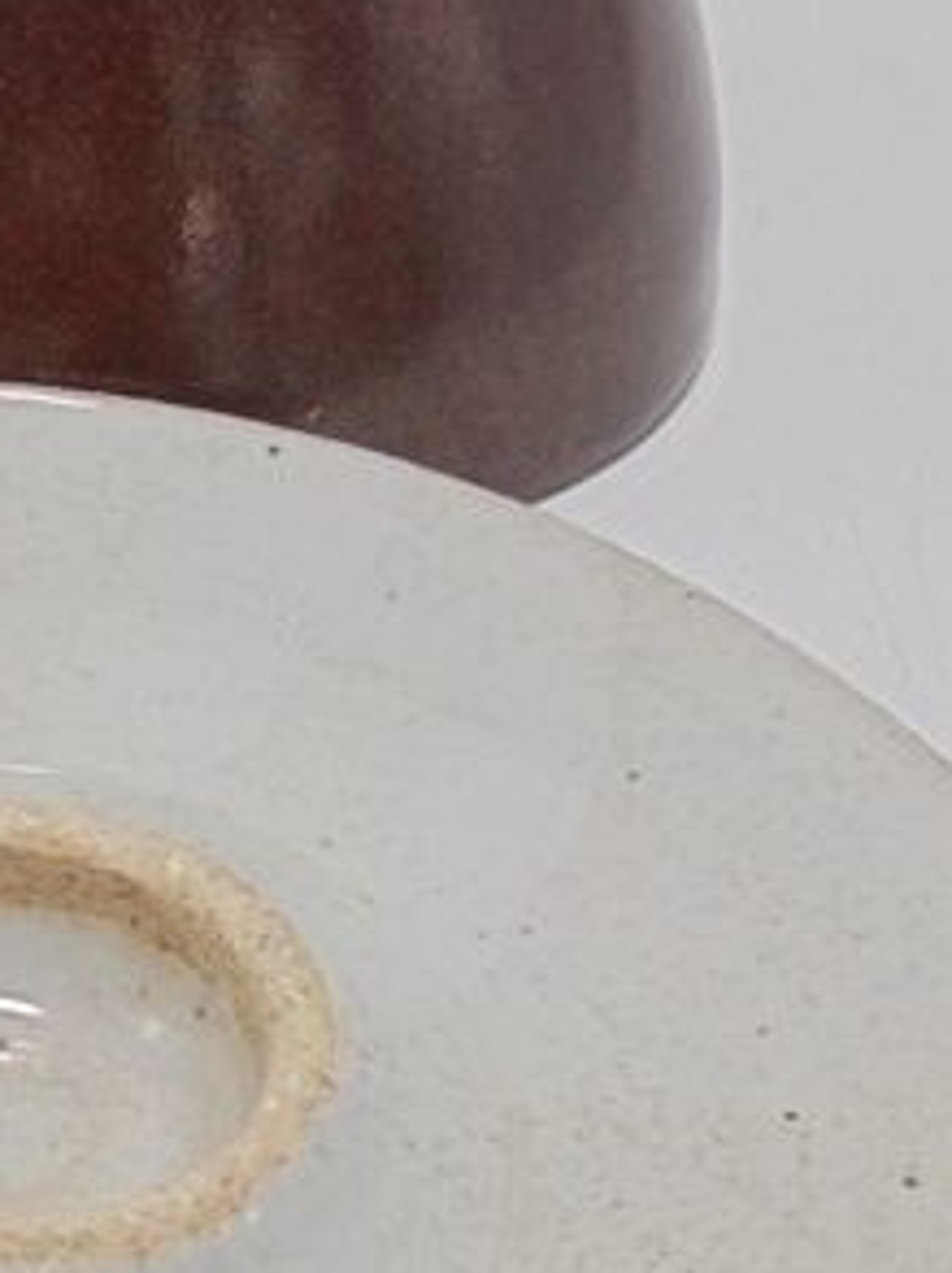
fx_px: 2940
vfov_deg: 24.4
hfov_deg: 17.9
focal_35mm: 80
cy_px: 804
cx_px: -37
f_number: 3.5
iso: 100
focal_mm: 4.6
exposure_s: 1/100
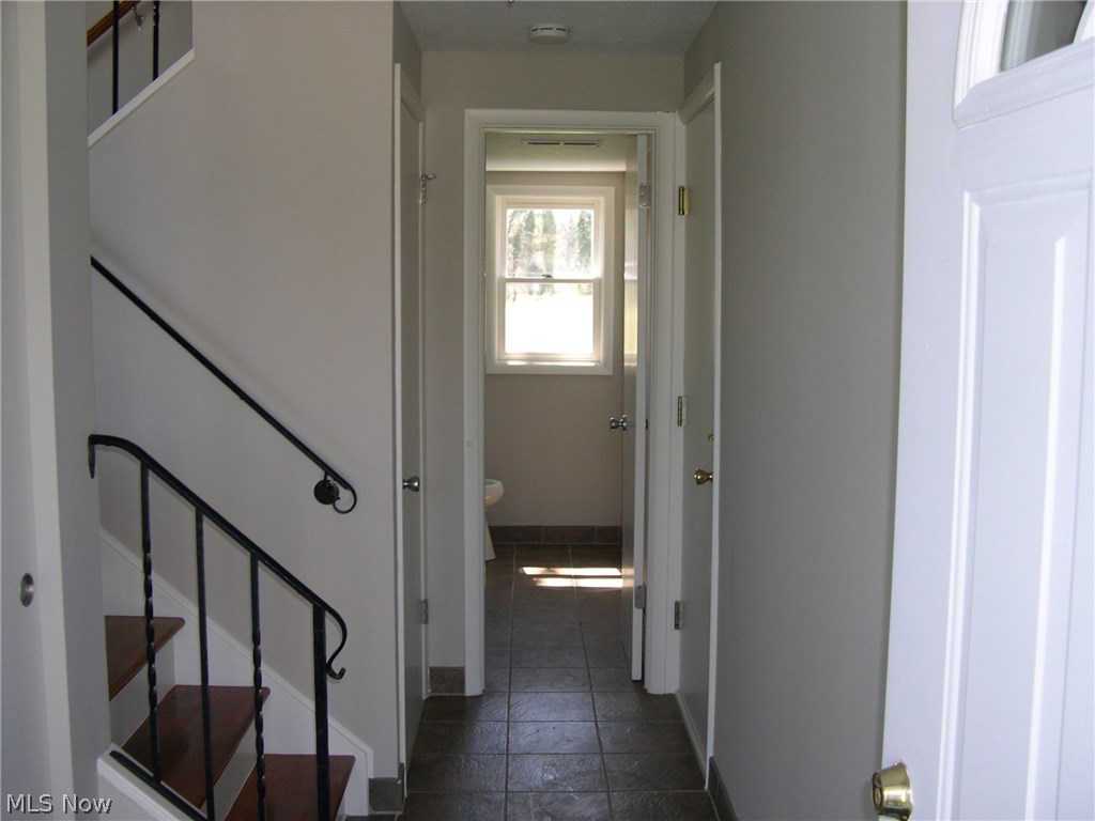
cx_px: 548
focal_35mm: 38
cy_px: 410
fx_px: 1202
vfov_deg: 37.7
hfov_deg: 49.0
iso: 100
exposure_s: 1/71.6
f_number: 2.8
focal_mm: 8
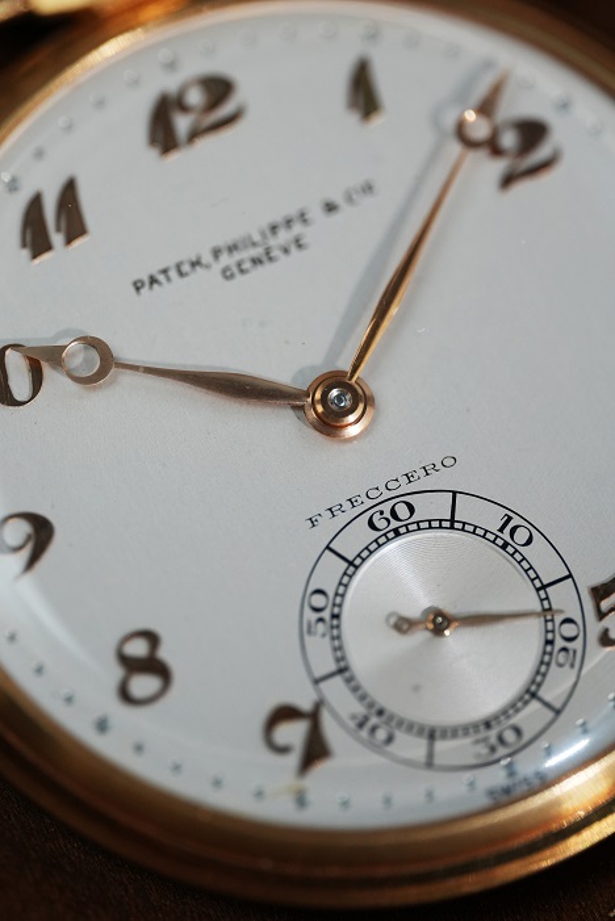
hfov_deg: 13.1
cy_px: 460
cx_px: 308
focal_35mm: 105
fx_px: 2688
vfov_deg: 19.4
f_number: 2.8
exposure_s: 1/250
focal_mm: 105
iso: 1250
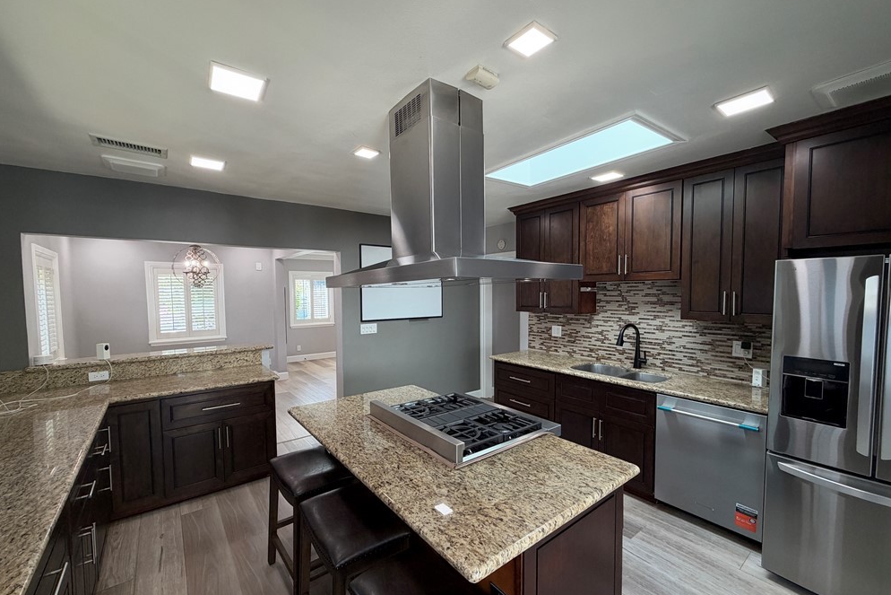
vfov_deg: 77.3
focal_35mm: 15
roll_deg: +0.7
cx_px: 440
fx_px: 371
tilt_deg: -2.0
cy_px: 310
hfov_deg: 100.4
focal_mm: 2.22
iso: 200
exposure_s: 1/120
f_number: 2.2
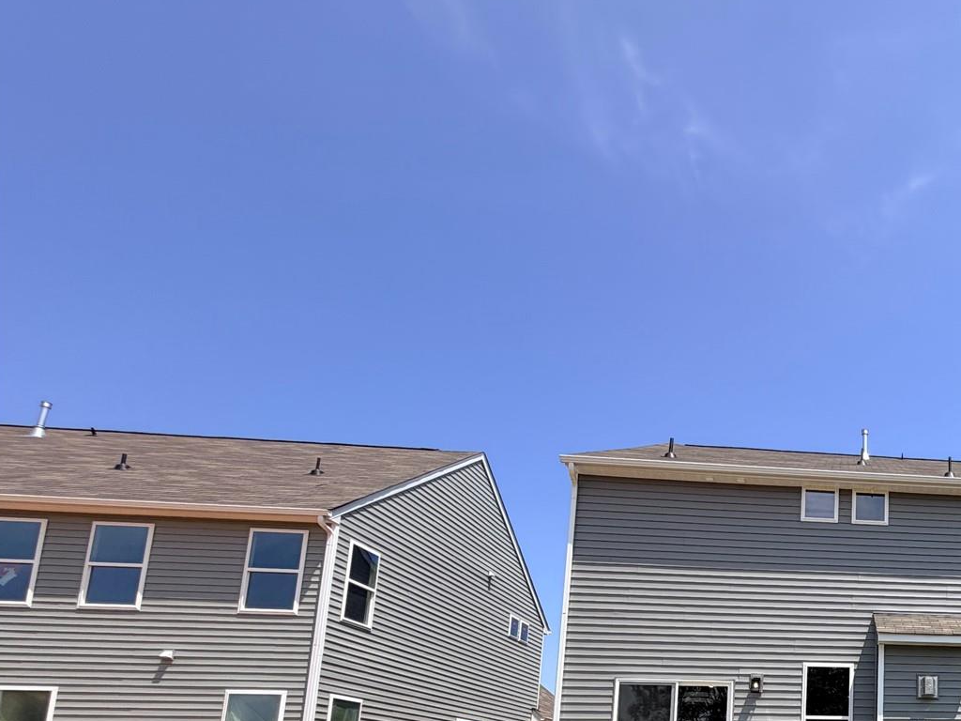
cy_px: 666
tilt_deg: +10.4
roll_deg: +0.3
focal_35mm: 28
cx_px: 953
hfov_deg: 51.4
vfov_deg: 44.6
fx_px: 777
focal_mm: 2.22
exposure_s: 1/914
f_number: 2.2
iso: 20
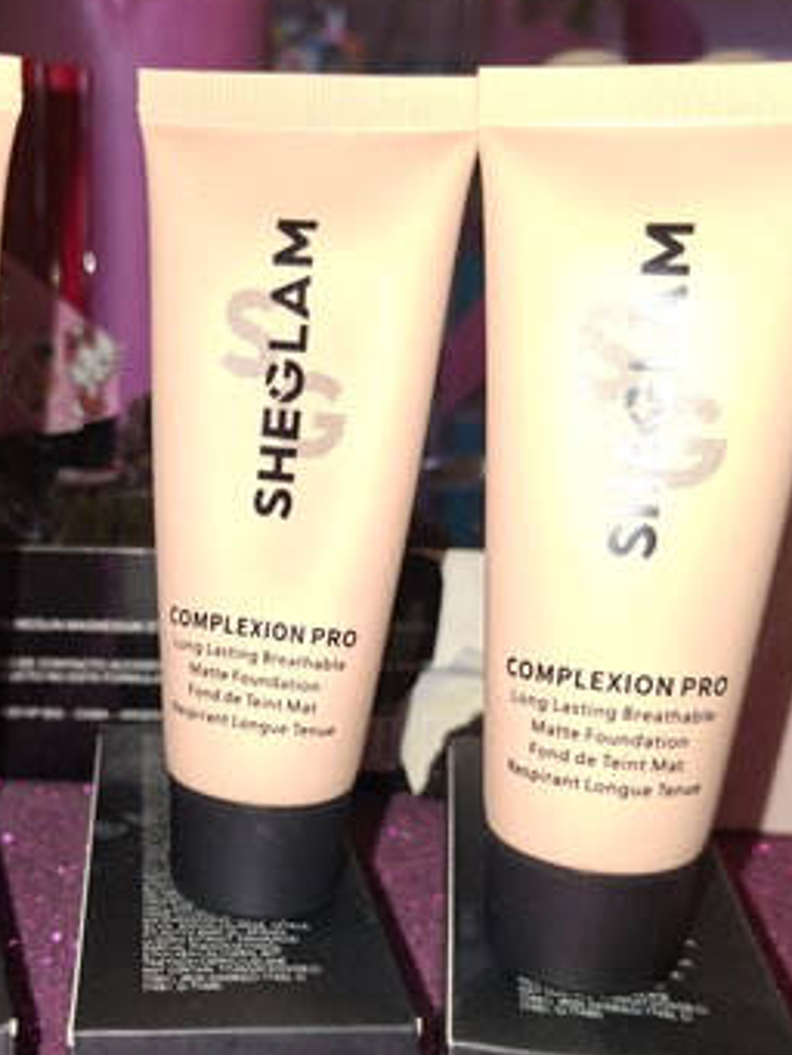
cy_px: 704
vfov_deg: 50.4
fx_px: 1098
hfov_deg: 39.2
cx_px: 257
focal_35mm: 36
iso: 80
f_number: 1.8
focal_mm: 5.54
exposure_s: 1/120
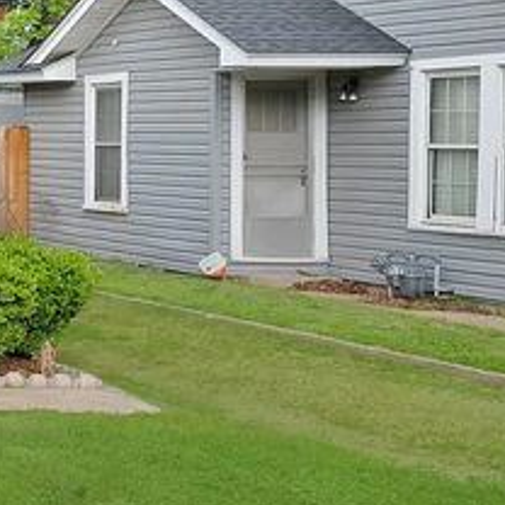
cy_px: 147
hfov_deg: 14.5
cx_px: -636
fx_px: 1452
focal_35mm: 88
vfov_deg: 19.6
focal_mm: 21
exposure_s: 1/80
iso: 640
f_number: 9
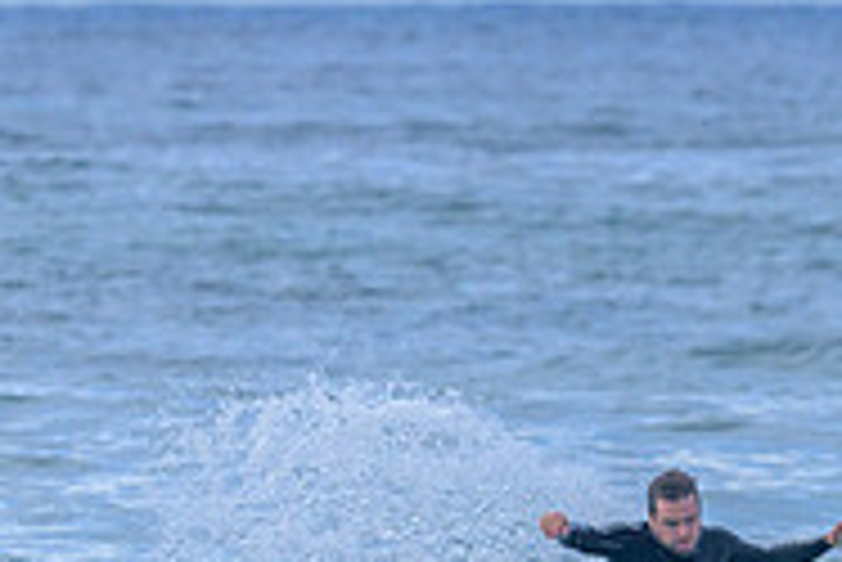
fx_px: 34899
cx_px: 387
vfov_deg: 0.9
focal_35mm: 1491
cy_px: 780
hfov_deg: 1.4
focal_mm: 470
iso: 800
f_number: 10
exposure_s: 1/2000
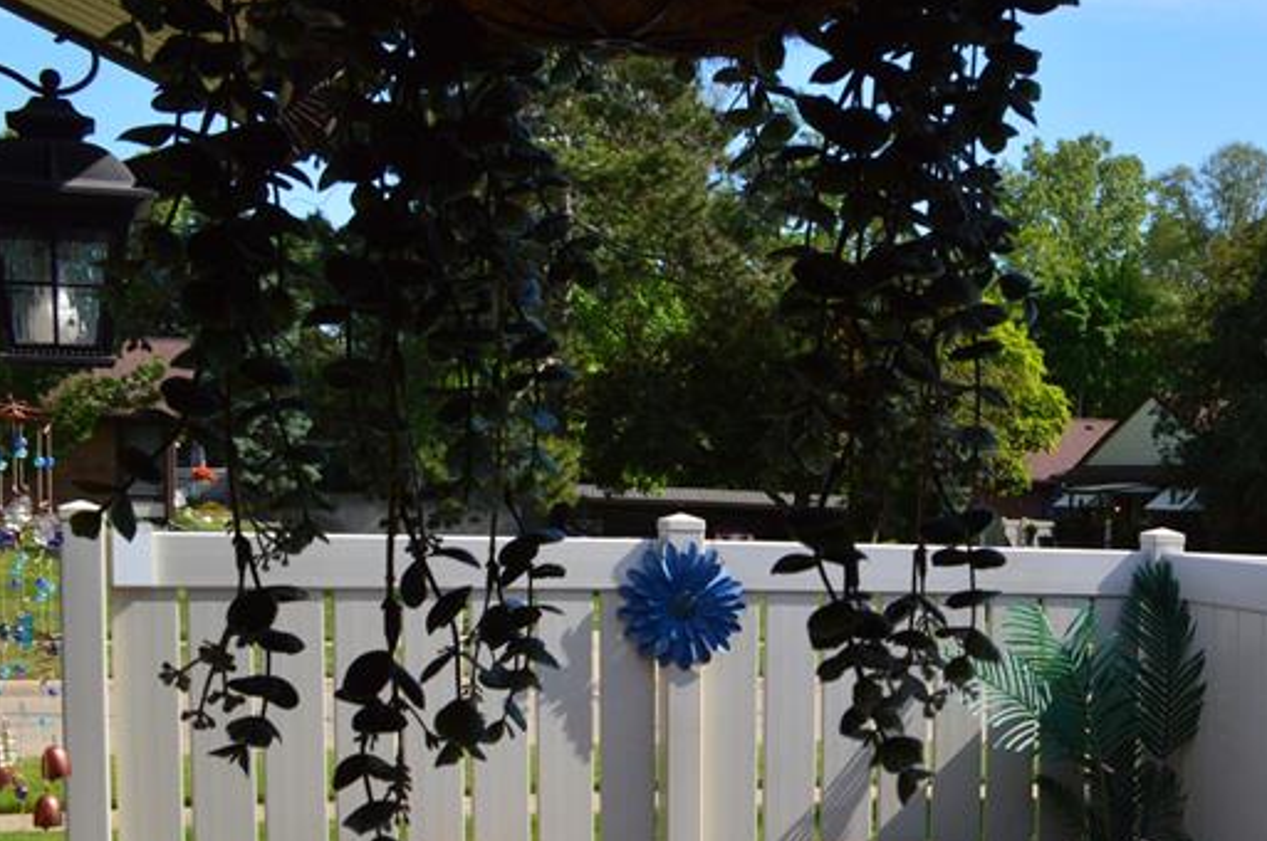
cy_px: 784
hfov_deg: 34.5
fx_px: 1898
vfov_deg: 24.2
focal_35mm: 54
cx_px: 1180
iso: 400
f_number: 10
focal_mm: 18
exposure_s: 1/320
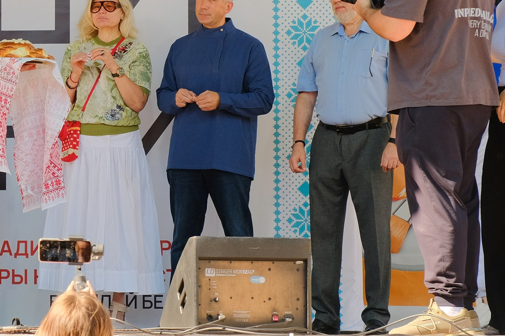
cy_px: 94
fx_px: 2665
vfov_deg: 7.2
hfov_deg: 10.7
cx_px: -18
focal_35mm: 190
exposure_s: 1/500
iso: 640
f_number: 4.5
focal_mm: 50
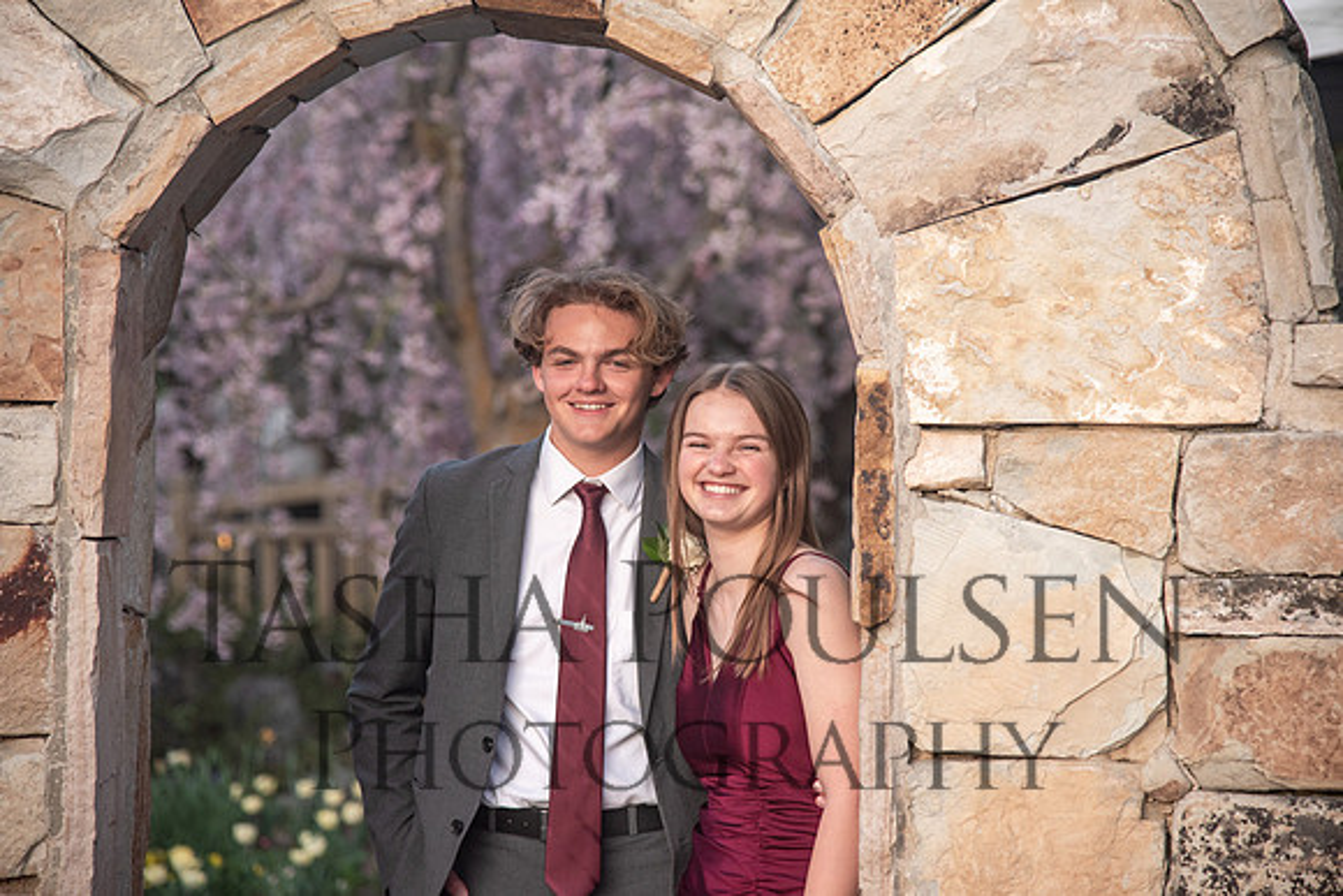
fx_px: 4478
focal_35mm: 120
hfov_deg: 17.1
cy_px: 448
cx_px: 672
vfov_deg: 11.4
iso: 500
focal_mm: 120
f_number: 4.5
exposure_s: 1/125
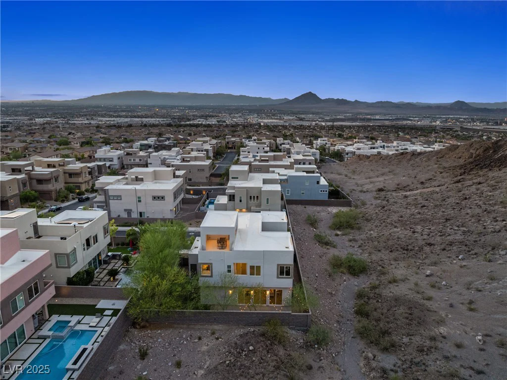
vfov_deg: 56.7
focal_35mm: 24
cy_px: 190
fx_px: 351
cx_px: 254
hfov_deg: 71.6
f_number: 2.8
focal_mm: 12.29
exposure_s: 1/15
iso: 480
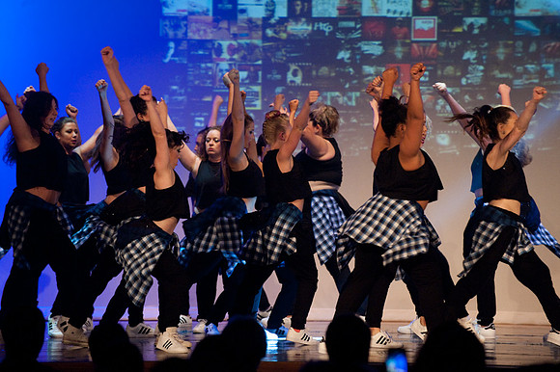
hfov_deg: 10.3
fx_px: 3109
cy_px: 186
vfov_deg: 6.9
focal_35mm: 200
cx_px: 280
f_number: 4
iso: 3200
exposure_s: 1/200
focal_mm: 200
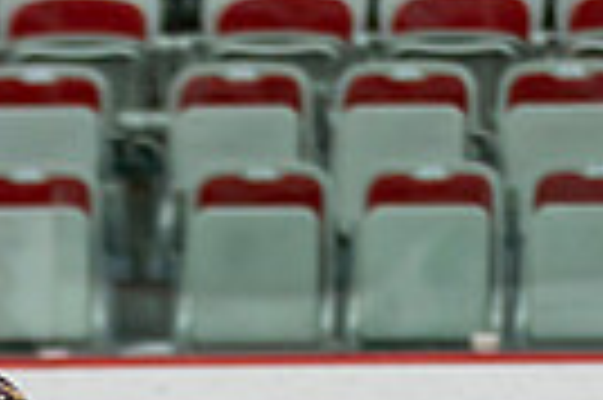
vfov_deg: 2.1
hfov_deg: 3.2
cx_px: 324
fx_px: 10791
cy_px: 1016
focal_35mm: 645
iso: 640
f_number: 2.8
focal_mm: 115
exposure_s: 1/640
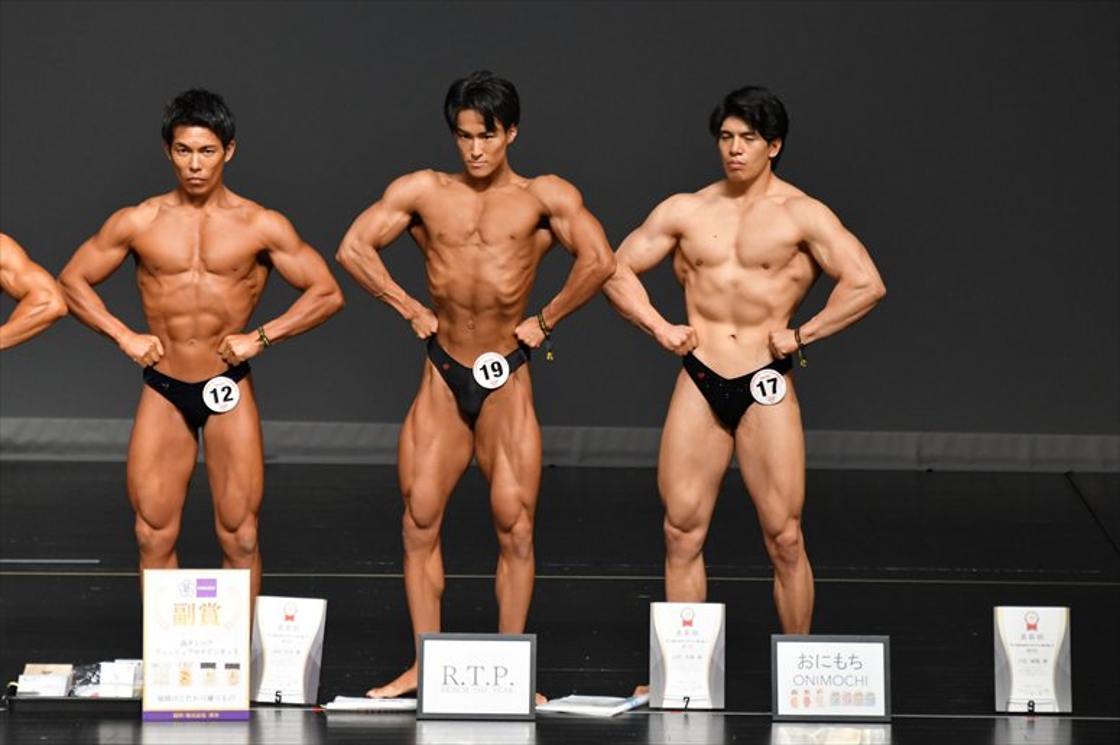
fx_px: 9795
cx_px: 560
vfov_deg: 4.4
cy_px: 372
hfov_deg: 6.5
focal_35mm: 315
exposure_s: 1/400
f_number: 5.6
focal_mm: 210
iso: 2500
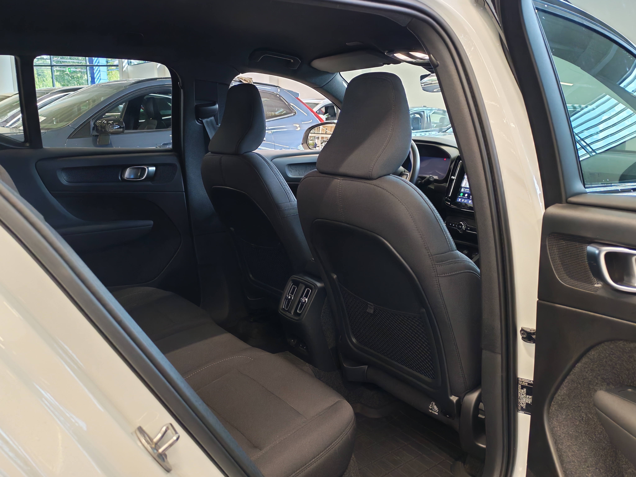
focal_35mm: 31
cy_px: 238
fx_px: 570
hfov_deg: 58.4
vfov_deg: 45.4
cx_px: 318
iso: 500
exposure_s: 1/100
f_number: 1.9
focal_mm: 6.12
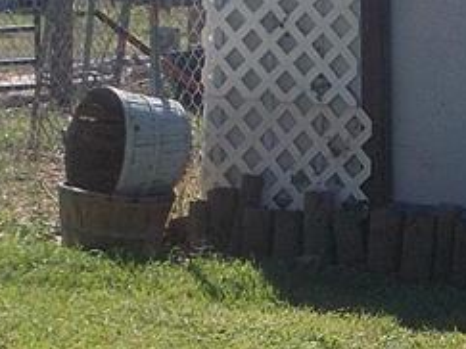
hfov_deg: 9.3
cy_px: 242
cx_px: 478
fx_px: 2839
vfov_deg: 7.0
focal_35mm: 211
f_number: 4.5
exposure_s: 1/500
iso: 80
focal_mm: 9
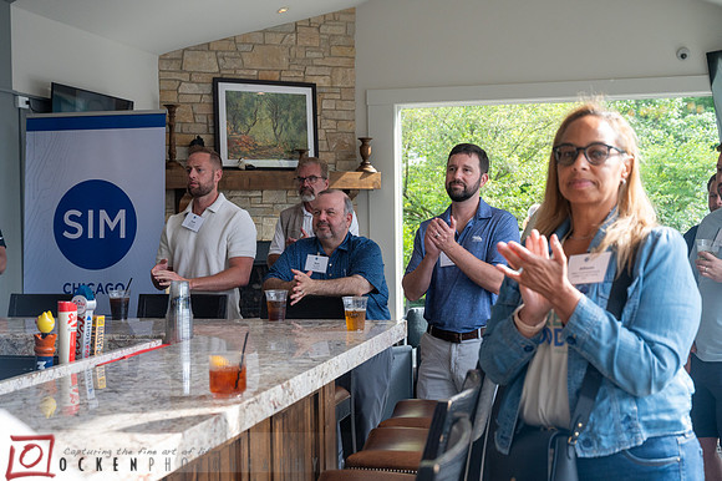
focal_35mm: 52
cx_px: 361
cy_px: 240
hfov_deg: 38.3
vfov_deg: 26.0
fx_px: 1040
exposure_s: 1/400
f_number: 5
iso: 1000
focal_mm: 50
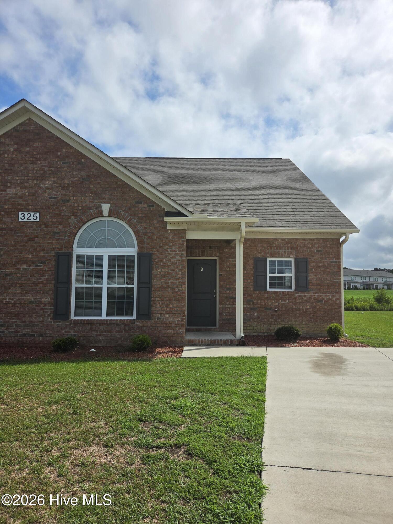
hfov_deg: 58.9
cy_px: 262
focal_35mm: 23
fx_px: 348
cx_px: 196
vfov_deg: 73.9
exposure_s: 1/7891
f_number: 1.8
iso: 64
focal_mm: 5.4
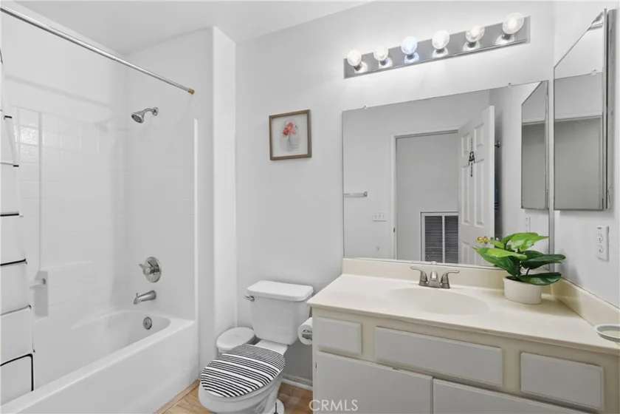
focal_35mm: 16
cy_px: 207
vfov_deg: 73.7
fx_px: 276
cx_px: 310
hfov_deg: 96.7
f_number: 4.5
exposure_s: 1/15
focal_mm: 16
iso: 400
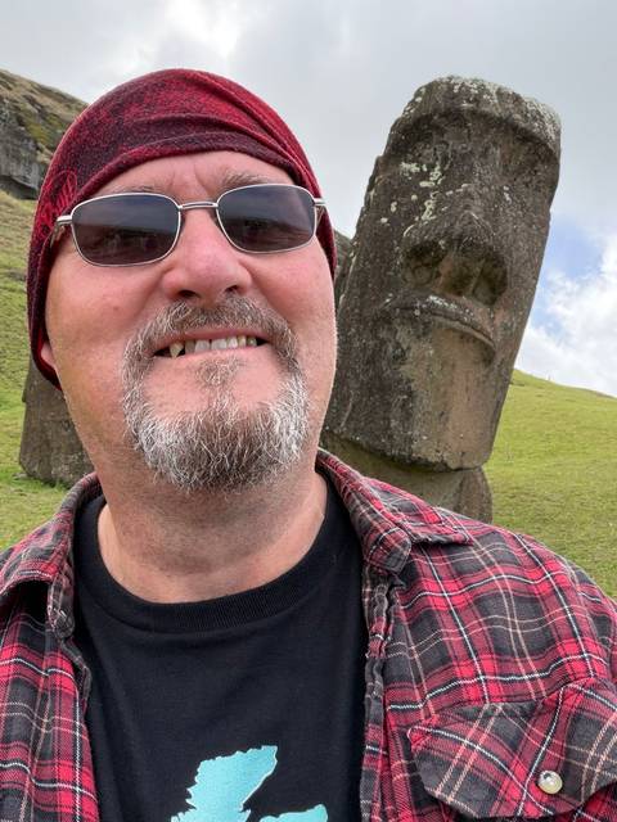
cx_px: 308
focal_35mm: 30
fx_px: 713
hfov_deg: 46.8
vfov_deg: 60.0
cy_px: 411
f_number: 1.9
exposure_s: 1/435
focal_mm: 2.71
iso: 32
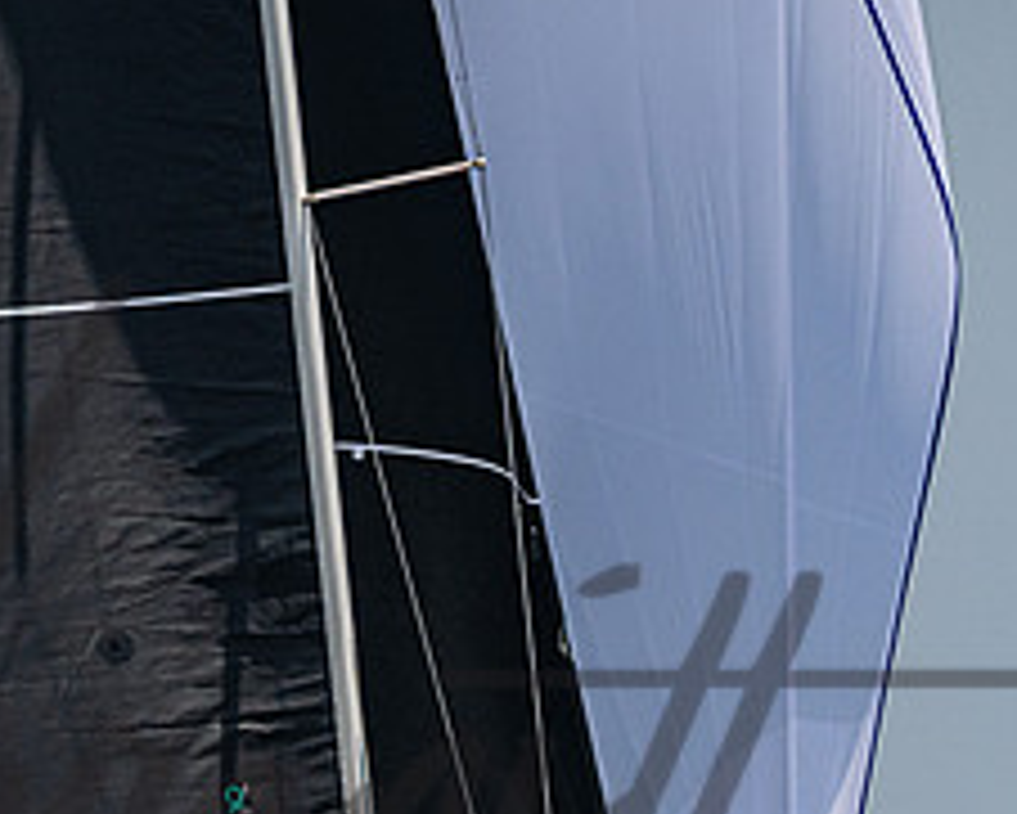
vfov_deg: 2.0
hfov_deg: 2.5
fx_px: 23668
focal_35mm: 786
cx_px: 110
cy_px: 1061
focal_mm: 240
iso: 400
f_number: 6.3
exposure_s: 1/6400
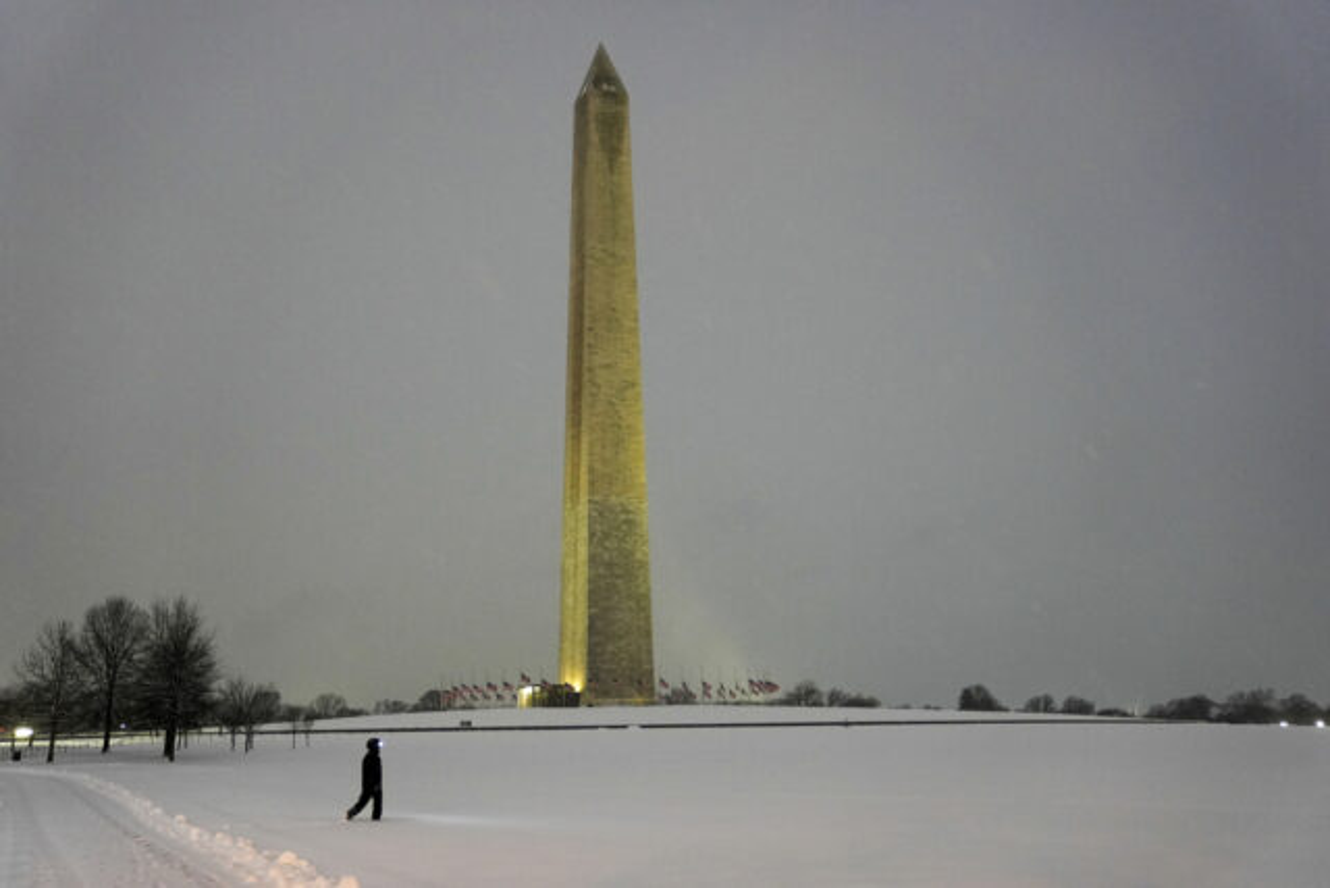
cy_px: 444
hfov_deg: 57.2
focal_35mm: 33
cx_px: 665
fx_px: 1219
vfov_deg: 40.0
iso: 2500
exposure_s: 1/60
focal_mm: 33
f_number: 2.8
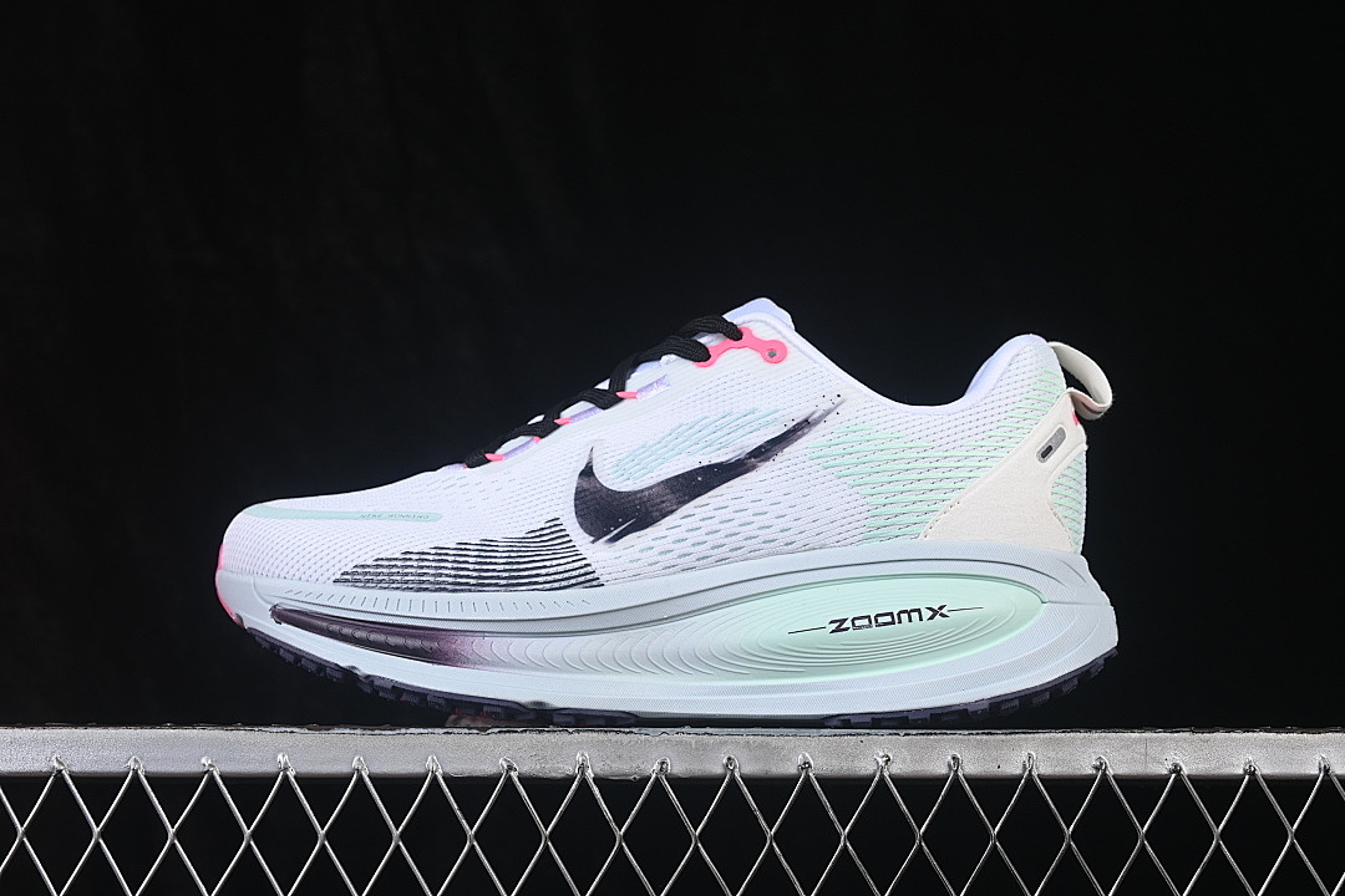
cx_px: 672
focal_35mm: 75
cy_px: 448
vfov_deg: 18.2
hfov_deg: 27.0
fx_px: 2802
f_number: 8
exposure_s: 1/80
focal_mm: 50
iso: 160
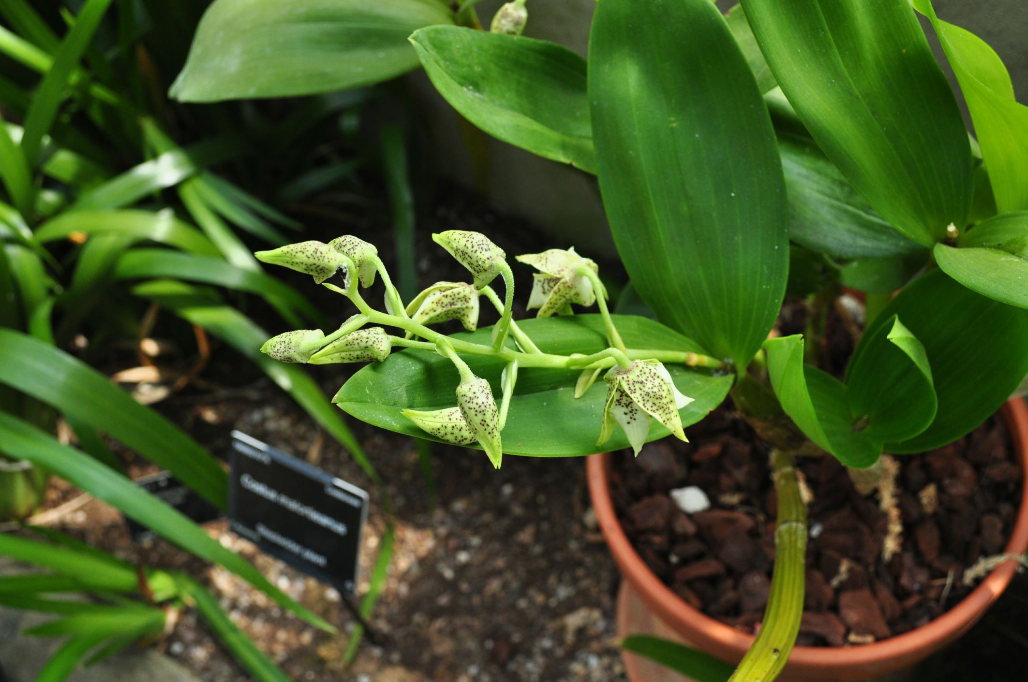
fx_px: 1241
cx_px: 514
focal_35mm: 44
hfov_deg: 45.0
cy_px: 341
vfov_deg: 30.8
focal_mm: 29
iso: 400
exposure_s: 1/100
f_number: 8
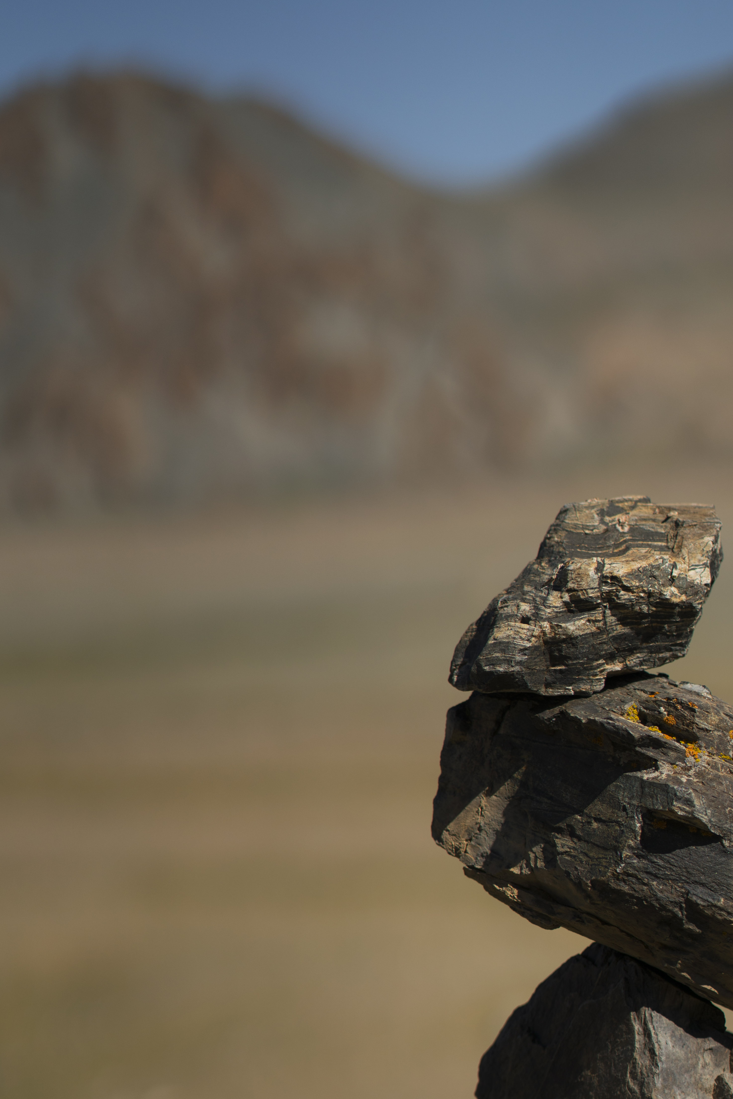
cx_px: 607
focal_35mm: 155
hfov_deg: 8.8
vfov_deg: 13.2
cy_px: 827
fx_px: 4732
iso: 125
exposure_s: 1/8000
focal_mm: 85
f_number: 1.8
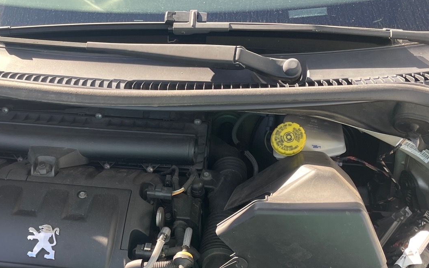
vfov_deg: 26.8
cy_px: 224
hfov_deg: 42.0
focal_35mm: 47
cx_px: 141
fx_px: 550
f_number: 1.6
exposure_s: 1/215
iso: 32
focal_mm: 4.2
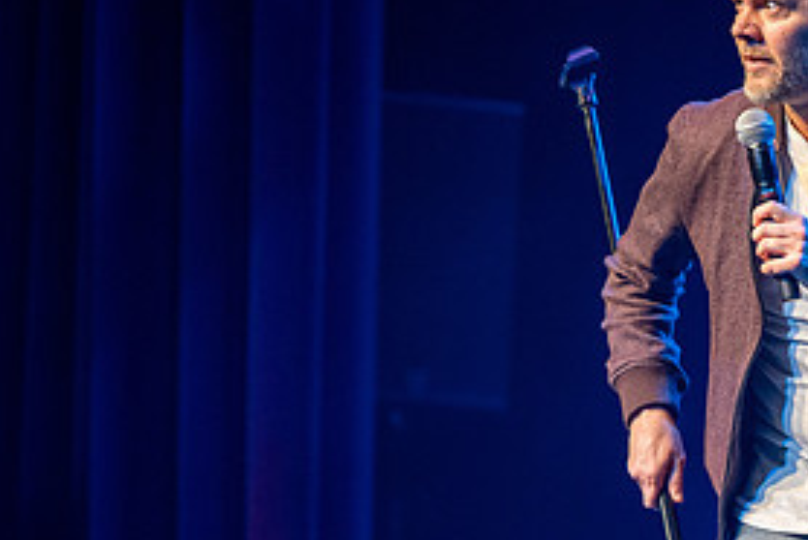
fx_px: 9504
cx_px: 819
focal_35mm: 423
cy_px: 303
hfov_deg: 4.9
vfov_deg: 3.3
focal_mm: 175
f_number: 2.8
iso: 640
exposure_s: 1/200
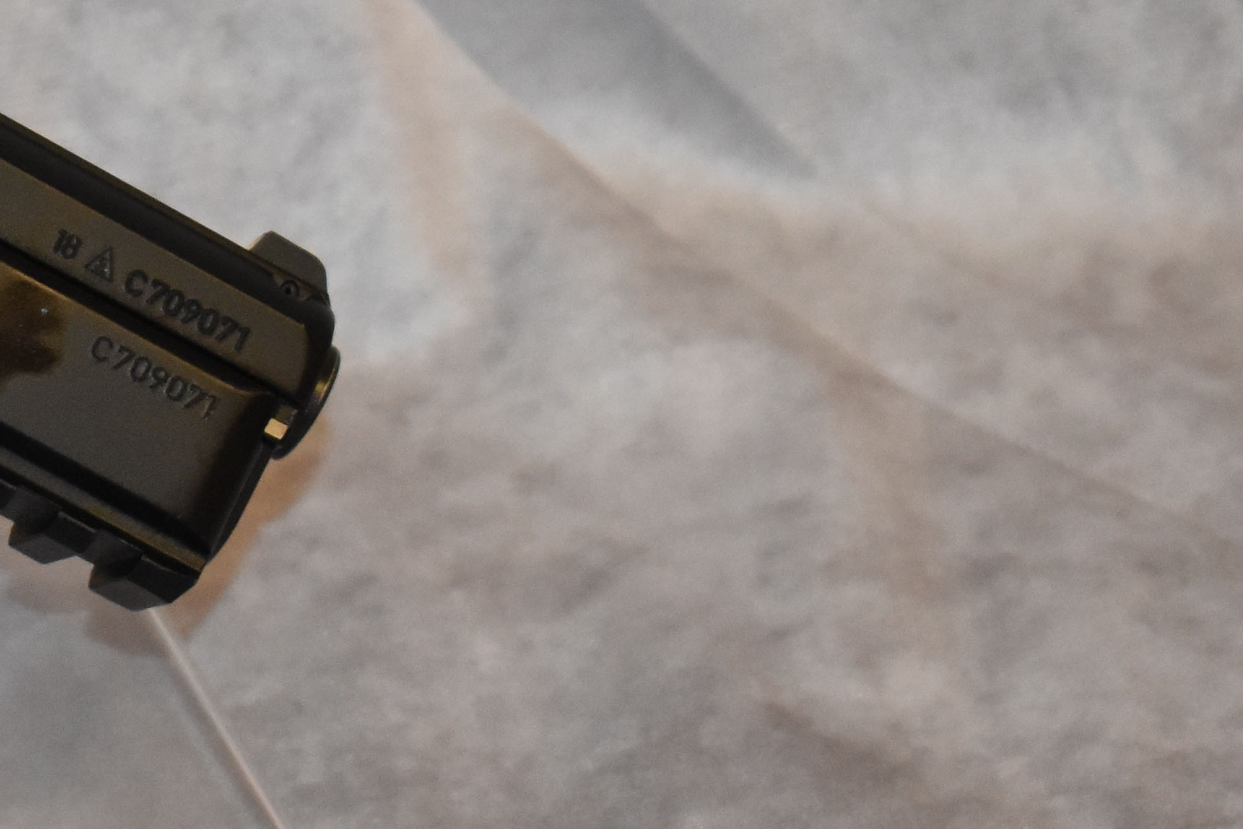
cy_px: 224
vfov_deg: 5.3
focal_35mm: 259
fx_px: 8927
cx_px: -682
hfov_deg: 7.8
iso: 1600
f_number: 5.6
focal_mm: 55
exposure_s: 1/200
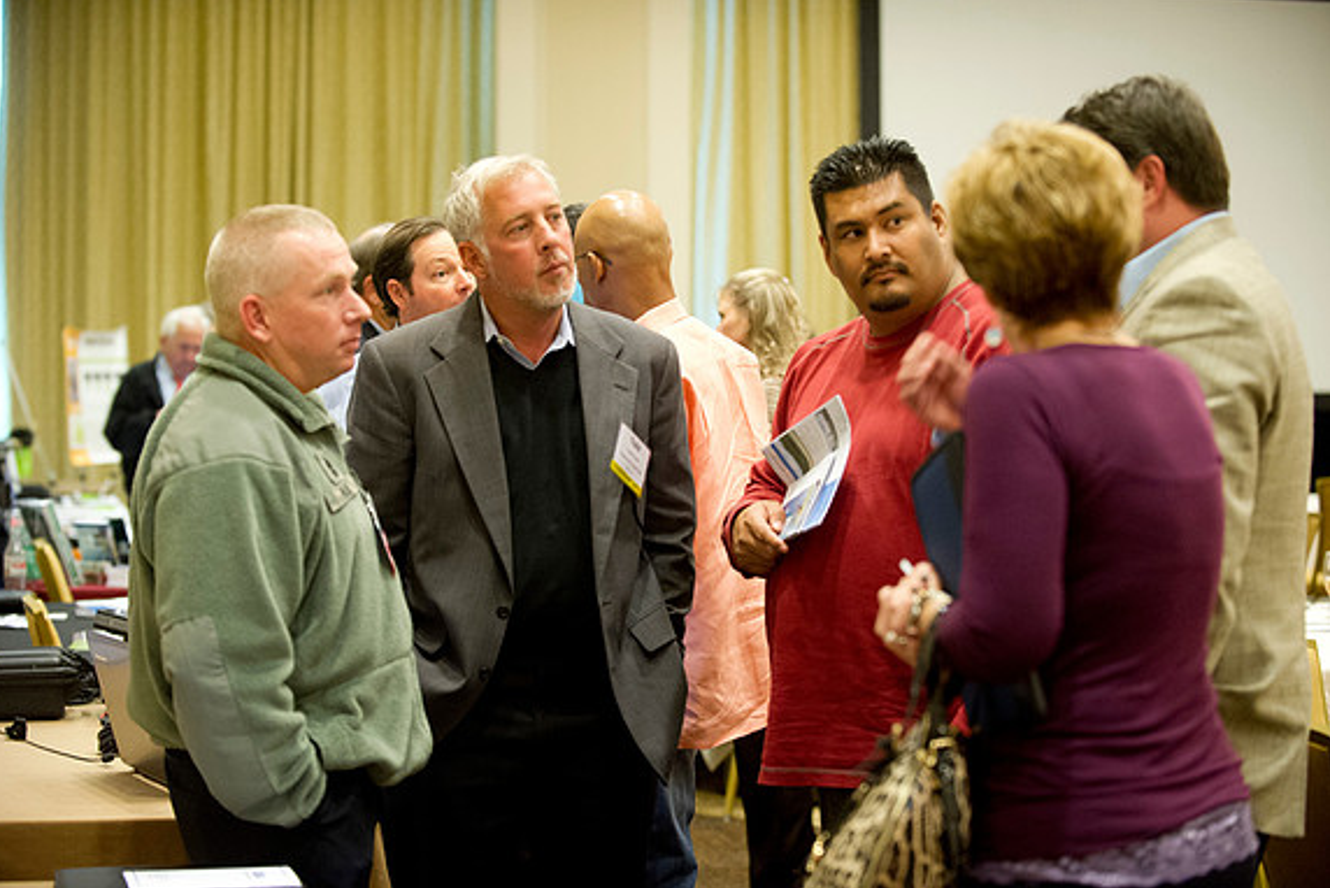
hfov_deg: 25.7
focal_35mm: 79
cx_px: 660
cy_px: 444
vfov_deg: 17.3
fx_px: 2920
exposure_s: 1/60
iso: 3200
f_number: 2.8
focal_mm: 78
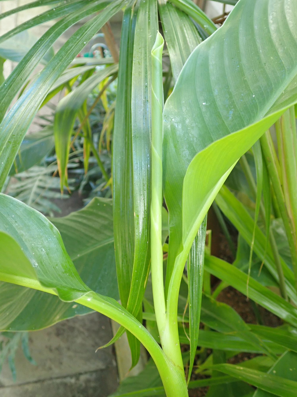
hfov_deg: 46.8
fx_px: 343
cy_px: 198
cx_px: 148
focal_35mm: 30
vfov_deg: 60.0
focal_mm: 5.5
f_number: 2.3
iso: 250
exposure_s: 1/50
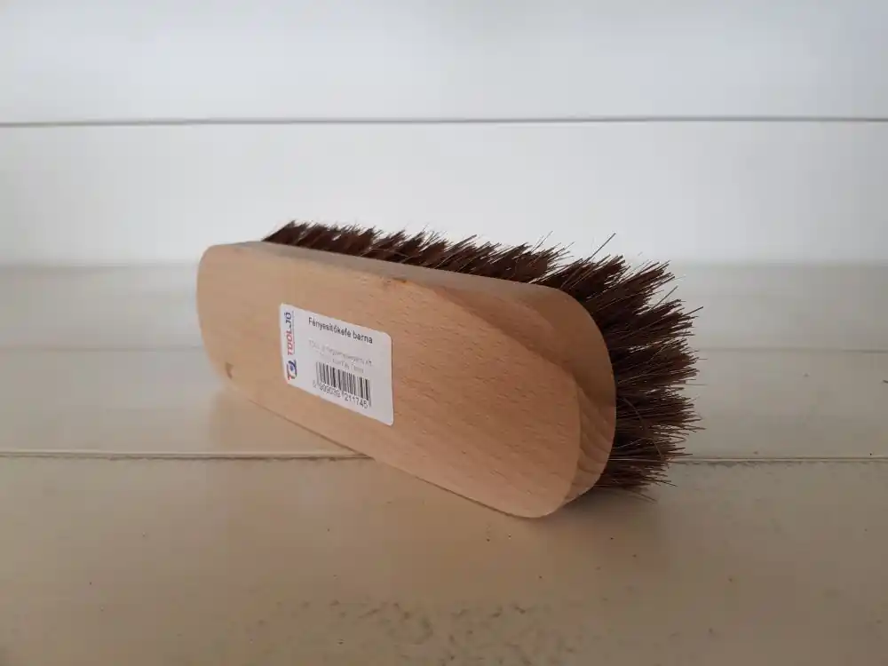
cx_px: 444
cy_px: 333
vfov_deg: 53.1
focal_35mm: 26
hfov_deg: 67.3
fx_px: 667
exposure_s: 1/100
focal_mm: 4.2
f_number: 1.7
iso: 64
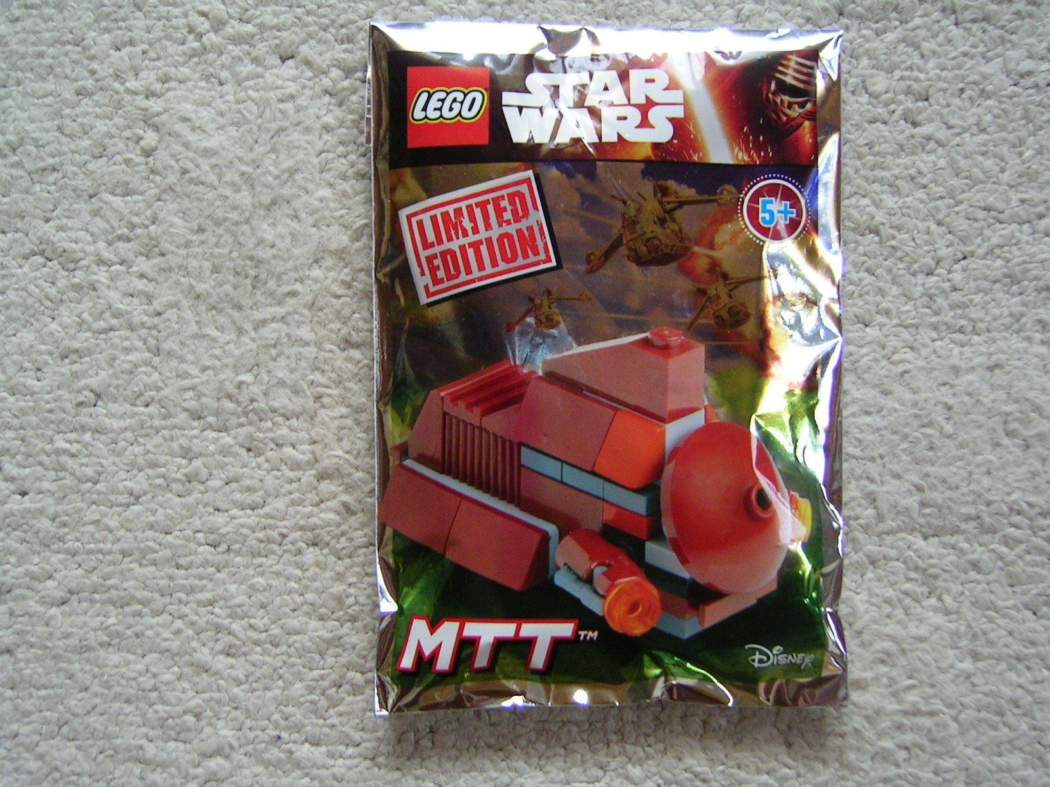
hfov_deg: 51.4
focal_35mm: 36
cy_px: 394
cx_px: 525
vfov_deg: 39.7
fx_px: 1092
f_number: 2.8
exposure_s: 1/18
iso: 100
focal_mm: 5.6
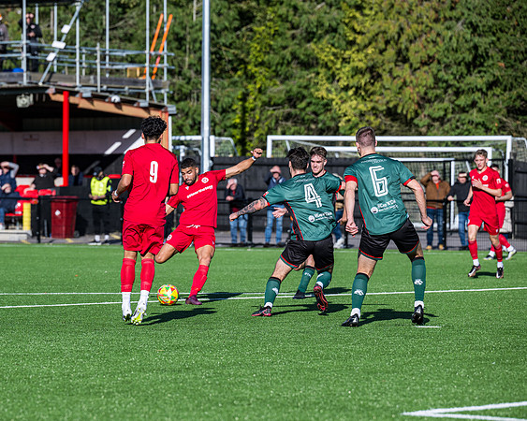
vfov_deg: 8.0
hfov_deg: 10.0
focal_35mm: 193
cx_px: 163
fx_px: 3007
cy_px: 277
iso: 200
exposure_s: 1/4000
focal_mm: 130
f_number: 4
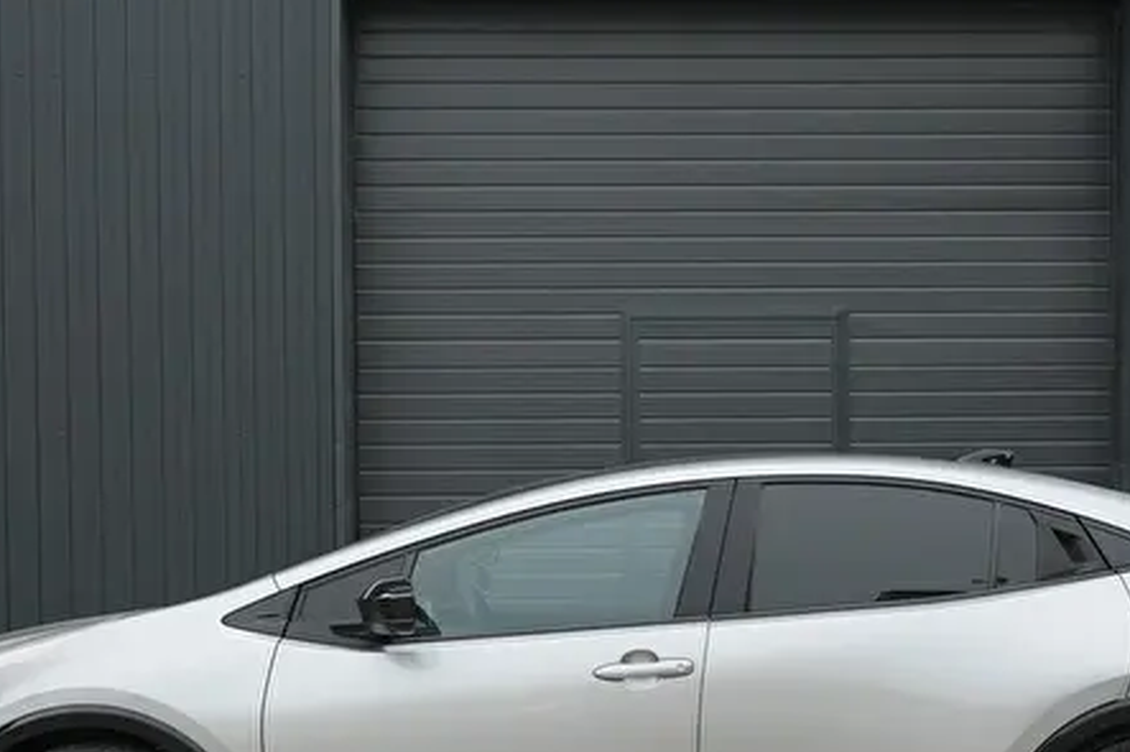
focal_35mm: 65
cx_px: 635
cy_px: 649
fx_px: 2039
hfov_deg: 30.9
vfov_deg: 20.6
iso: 400
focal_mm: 24
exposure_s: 1/160
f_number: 4.5
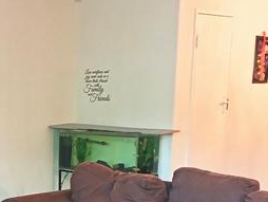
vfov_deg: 16.6
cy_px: 247
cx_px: 12
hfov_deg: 22.3
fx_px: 659
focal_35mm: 85
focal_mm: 4
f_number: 1.8
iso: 320
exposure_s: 1/25
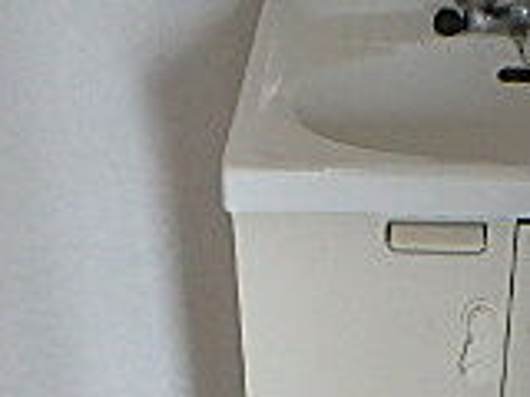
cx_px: 338
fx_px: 1286
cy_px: 741
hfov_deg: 23.2
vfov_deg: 15.0
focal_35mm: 84
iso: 500
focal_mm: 3.7
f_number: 3.5
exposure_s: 1/30
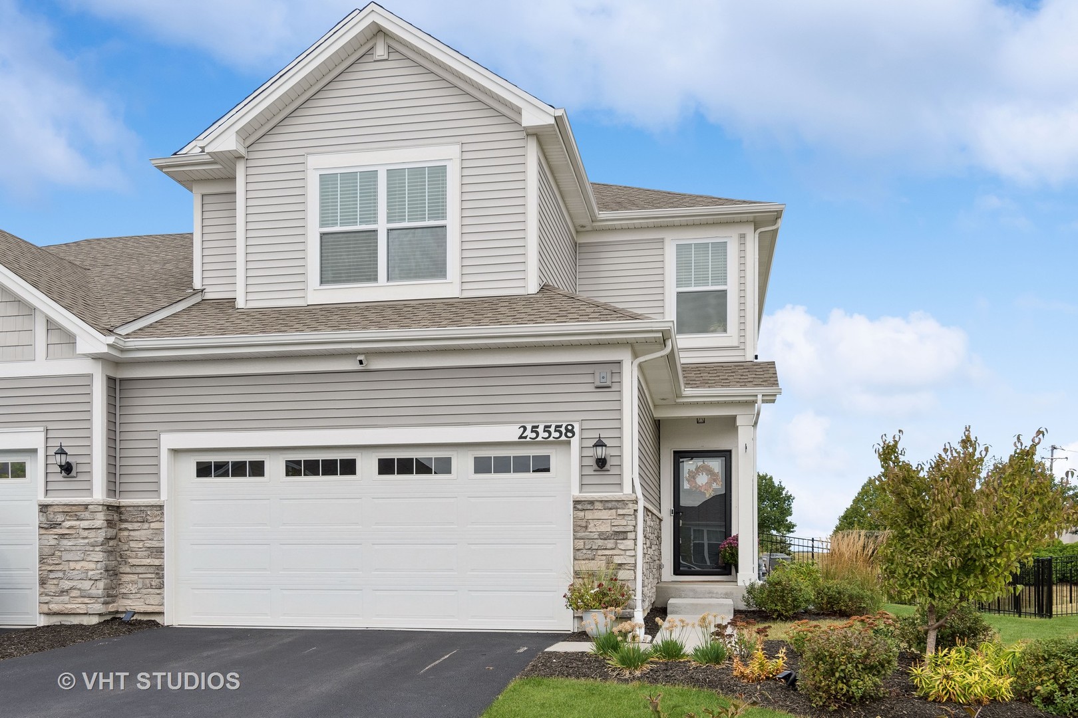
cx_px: 539
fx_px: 898
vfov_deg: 43.6
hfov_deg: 61.9
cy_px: 359
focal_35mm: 30
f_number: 8
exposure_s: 1/320
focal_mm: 20
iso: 250
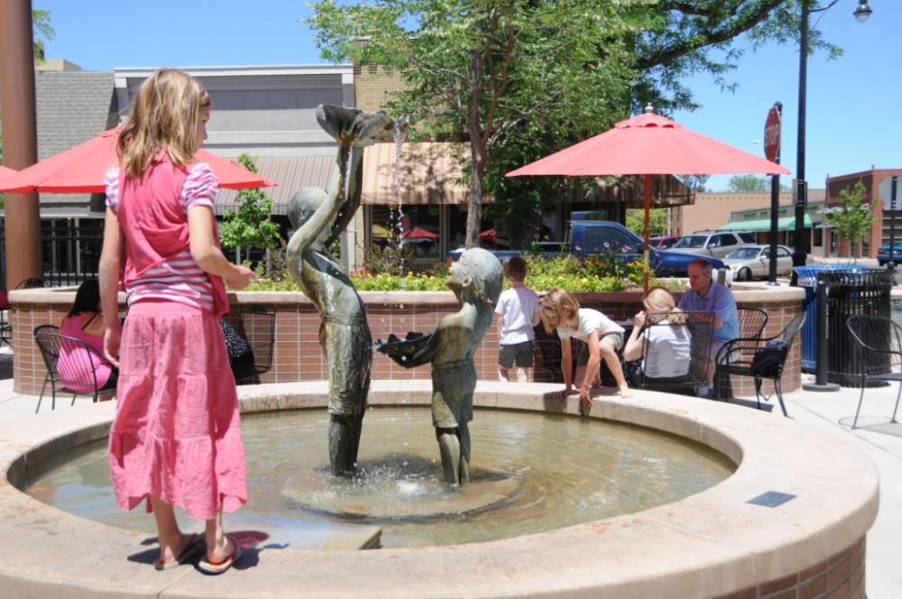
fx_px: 976
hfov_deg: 49.6
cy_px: 300
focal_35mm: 39
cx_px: 451
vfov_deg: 34.1
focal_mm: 26
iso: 250
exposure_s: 1/1250
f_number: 5
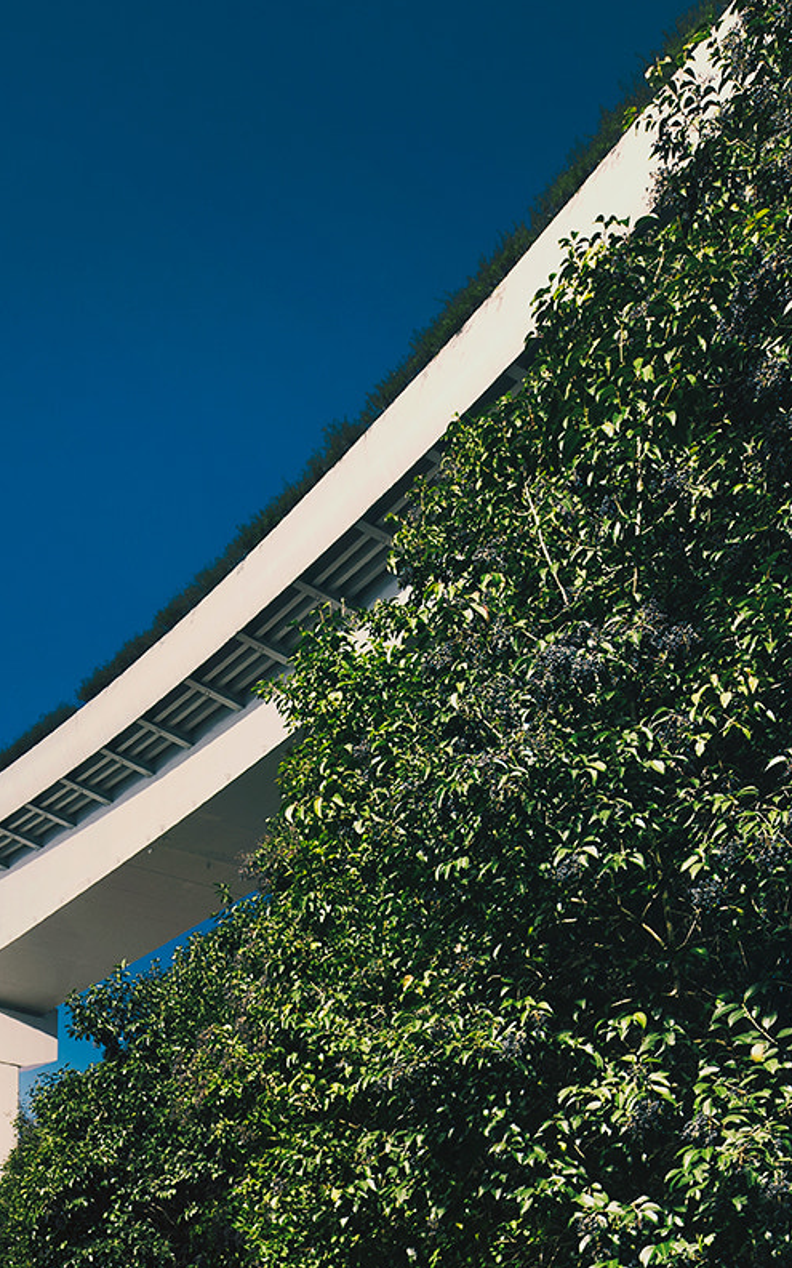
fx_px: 1450
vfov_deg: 47.2
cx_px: 202
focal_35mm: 42
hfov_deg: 30.1
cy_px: 596
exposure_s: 15
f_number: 8
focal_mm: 17
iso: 50
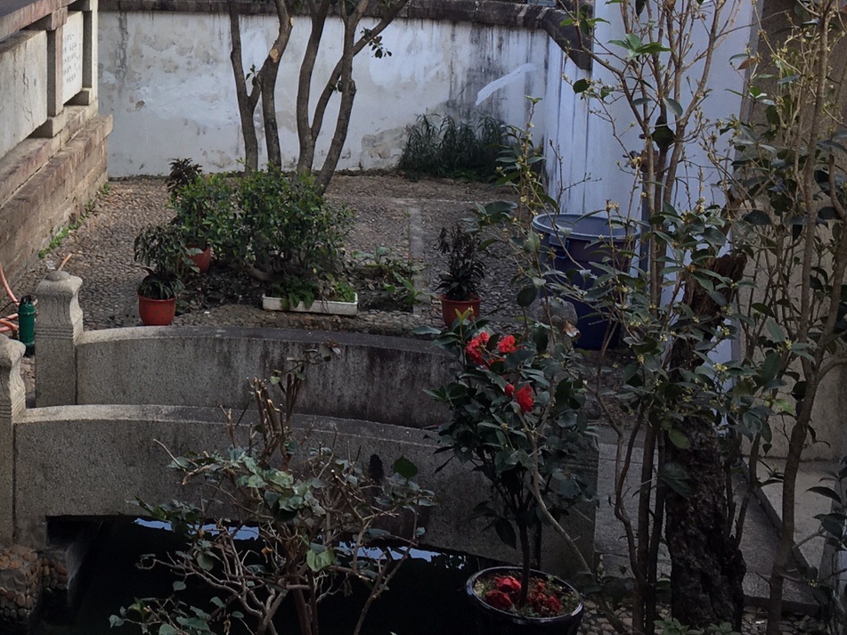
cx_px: 109
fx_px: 1492
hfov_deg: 30.5
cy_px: 63
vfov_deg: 23.4
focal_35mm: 61
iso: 25
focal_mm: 4.15
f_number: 2.2
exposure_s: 1/257
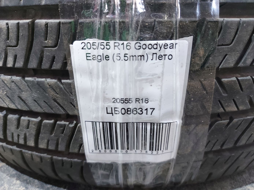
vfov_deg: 56.8
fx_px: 176
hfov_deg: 71.6
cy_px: 95
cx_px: 127
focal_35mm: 24
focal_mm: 5.23
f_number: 1.8
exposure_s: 1/25
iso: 500
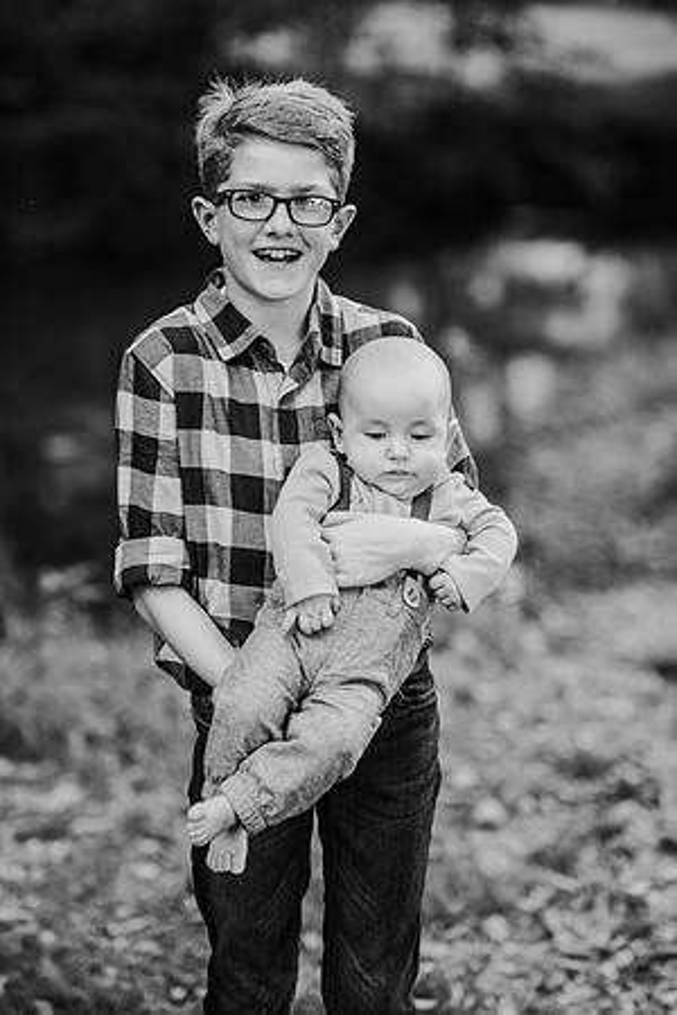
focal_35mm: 85
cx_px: 338
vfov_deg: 23.9
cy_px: 508
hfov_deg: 16.1
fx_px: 2398
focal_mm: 85
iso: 125
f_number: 2.2
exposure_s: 1/200
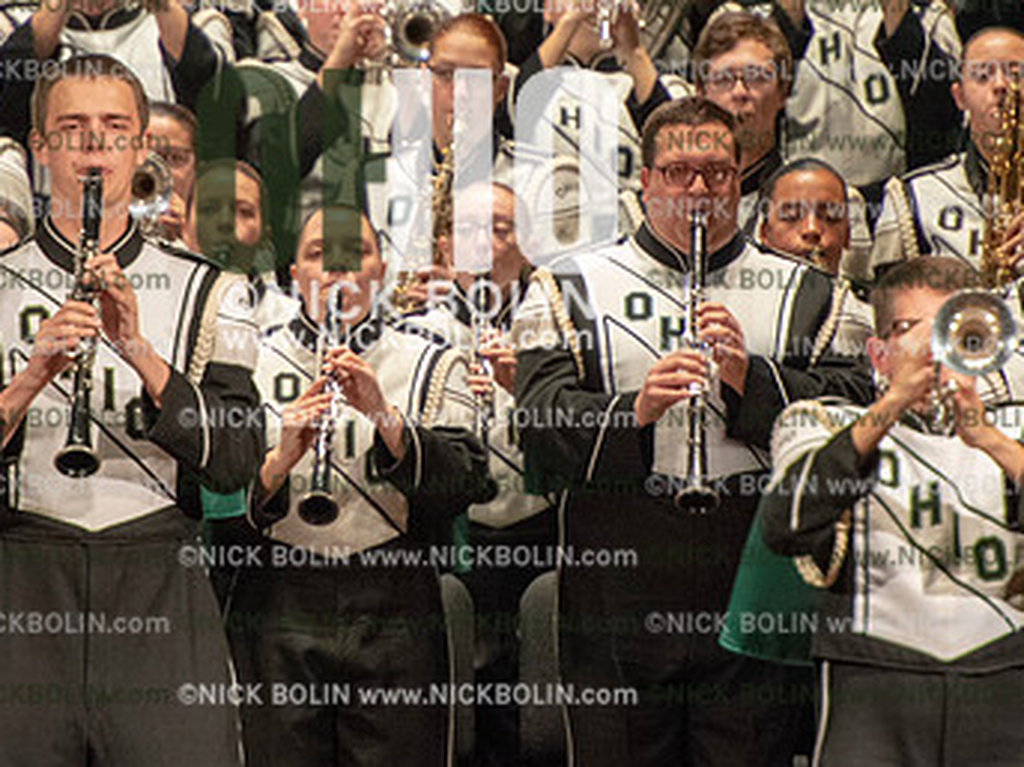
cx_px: 406
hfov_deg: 3.1
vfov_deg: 2.3
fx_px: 19221
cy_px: 209
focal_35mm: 650
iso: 8000
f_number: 5.6
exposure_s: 1/320
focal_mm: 400
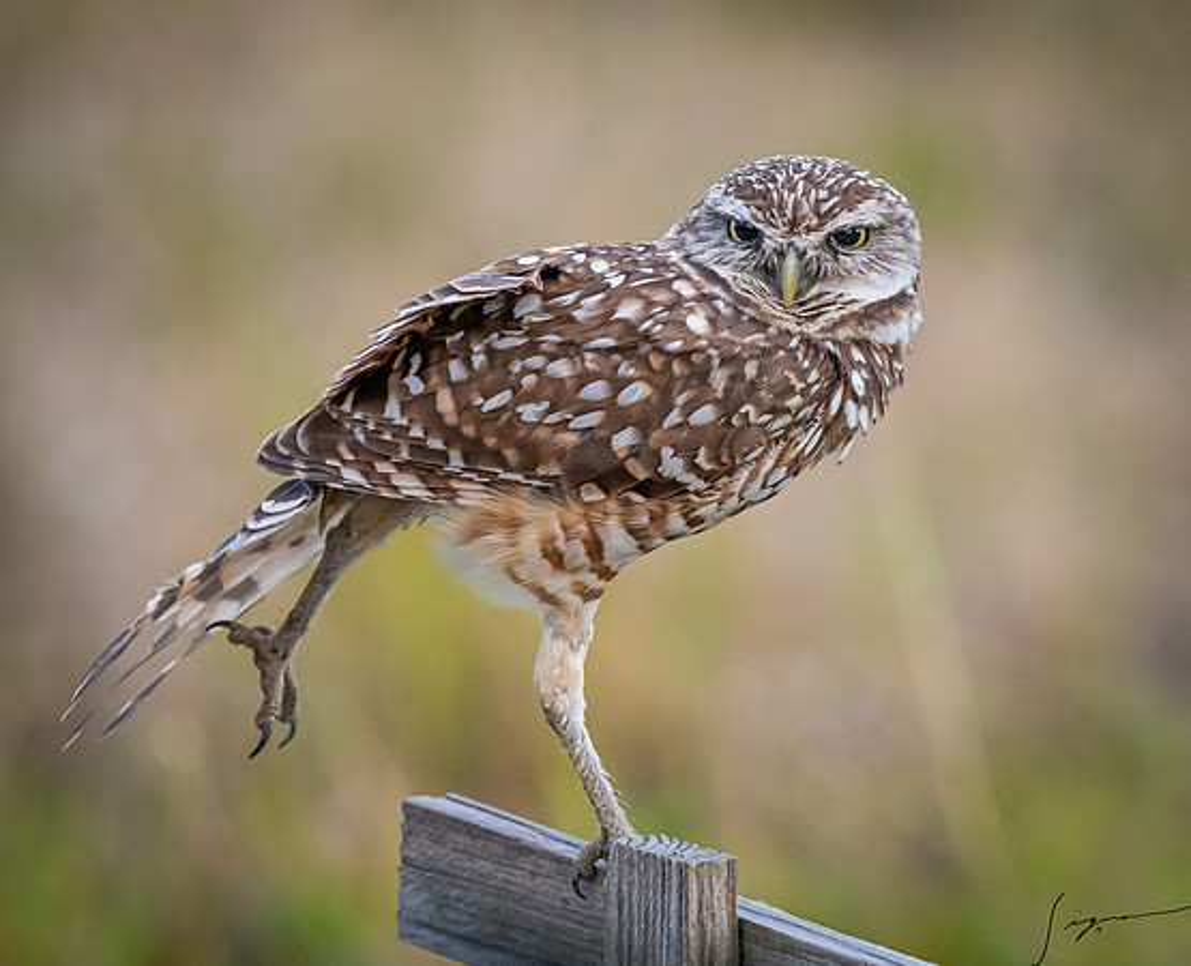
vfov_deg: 2.0
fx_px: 27214
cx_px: 791
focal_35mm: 768
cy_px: 451
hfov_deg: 2.5
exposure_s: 1/1250
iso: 1600
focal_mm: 420
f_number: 5.6
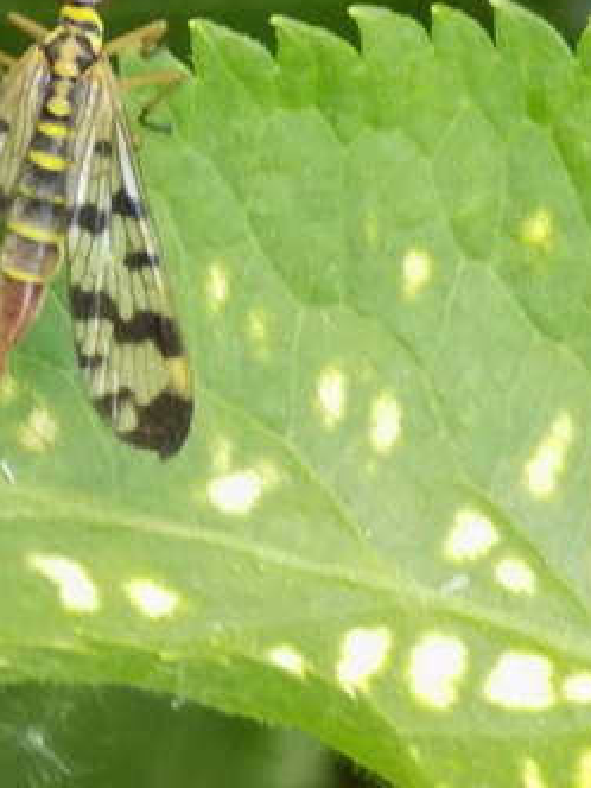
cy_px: 237
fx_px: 6898
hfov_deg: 4.9
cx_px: 23
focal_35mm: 303
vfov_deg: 6.5
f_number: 4.8
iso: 400
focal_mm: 20.9
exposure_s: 1/25
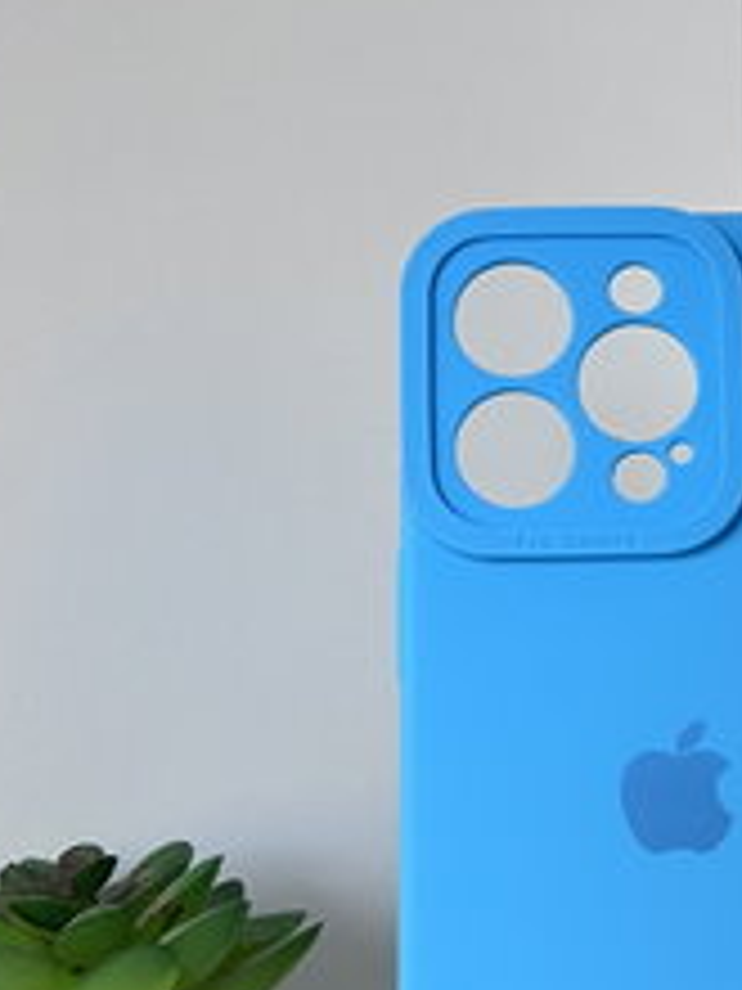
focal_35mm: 63
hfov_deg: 22.6
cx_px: 688
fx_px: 1801
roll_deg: +3.2
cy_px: 560
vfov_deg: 30.7
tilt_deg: -3.3
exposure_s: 1/60
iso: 125
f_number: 1.5
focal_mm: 5.7
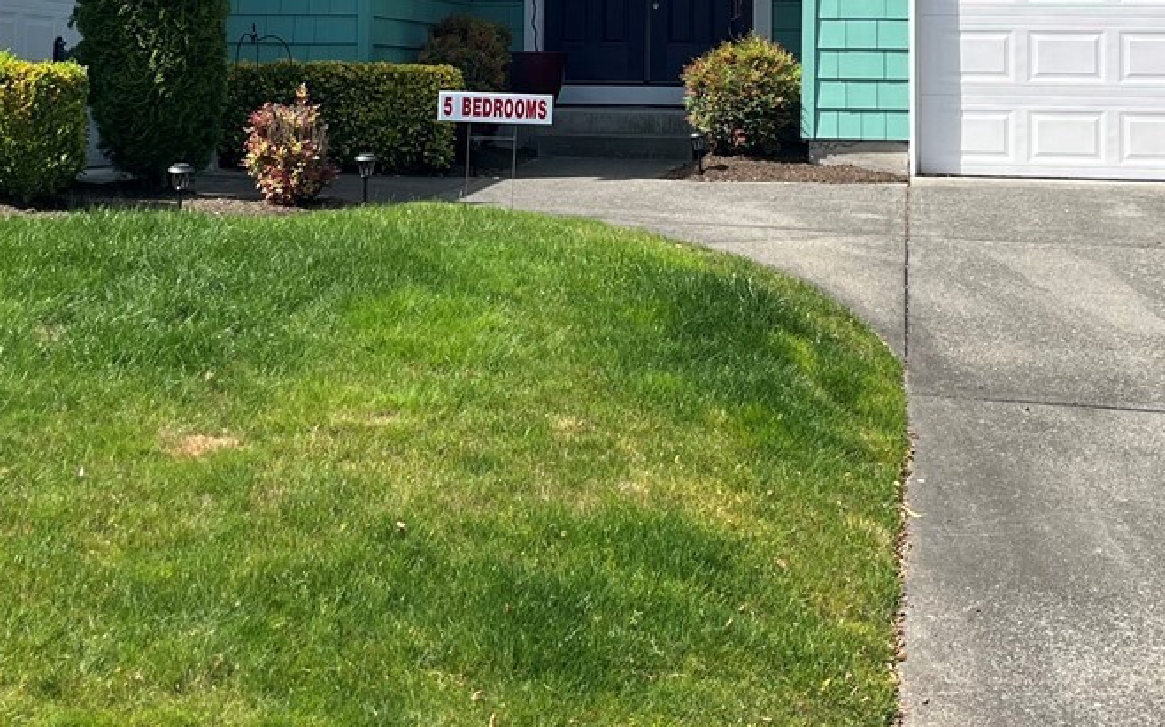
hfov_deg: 30.6
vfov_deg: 18.7
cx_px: 542
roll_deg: -0.6
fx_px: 2127
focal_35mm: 67
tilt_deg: +3.5
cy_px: -48
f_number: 1.6
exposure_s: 1/2268
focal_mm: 5.1
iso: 50
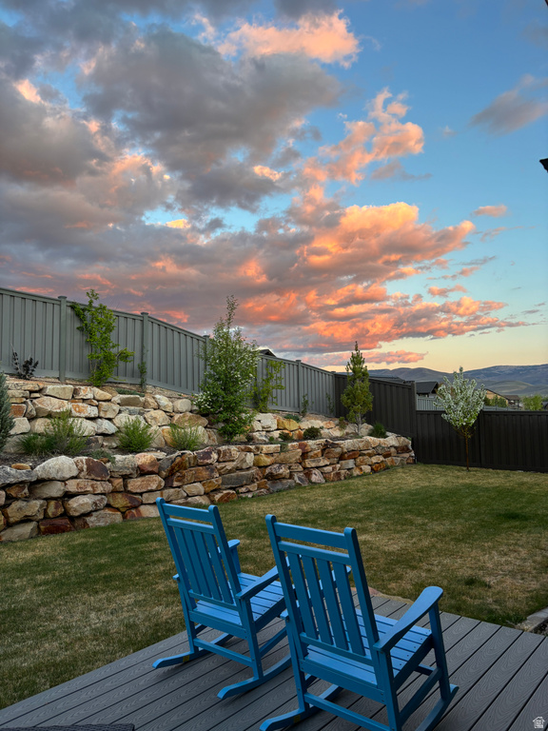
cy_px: 366
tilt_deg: +3.7
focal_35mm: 26
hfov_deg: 53.1
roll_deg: +1.3
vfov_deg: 67.3
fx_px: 549
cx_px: 274
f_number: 1.6
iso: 50
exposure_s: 1/121
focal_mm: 5.96
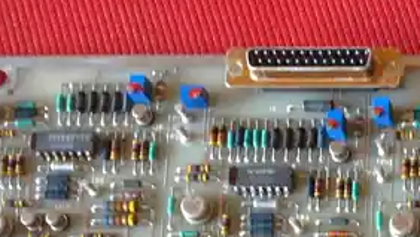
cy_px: 382
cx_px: 603
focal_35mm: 135
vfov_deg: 8.7
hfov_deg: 14.9
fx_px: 1504
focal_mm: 4.28
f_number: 2.4
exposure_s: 1/15
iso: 80
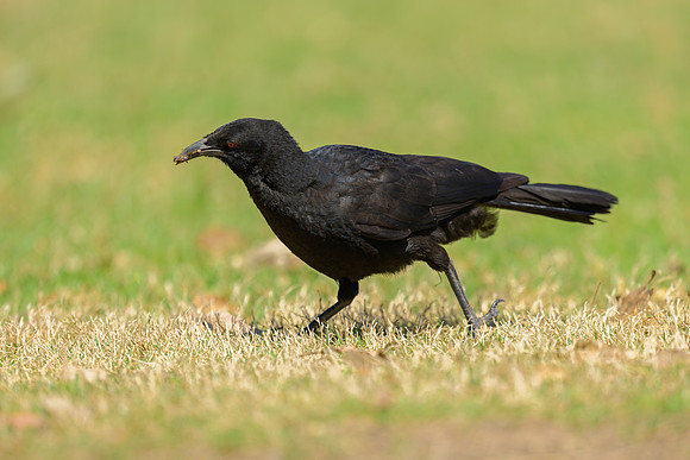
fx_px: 10623
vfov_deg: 2.5
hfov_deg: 3.7
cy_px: 283
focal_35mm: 554
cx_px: 449
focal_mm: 400
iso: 140
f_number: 2.8
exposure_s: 1/1600
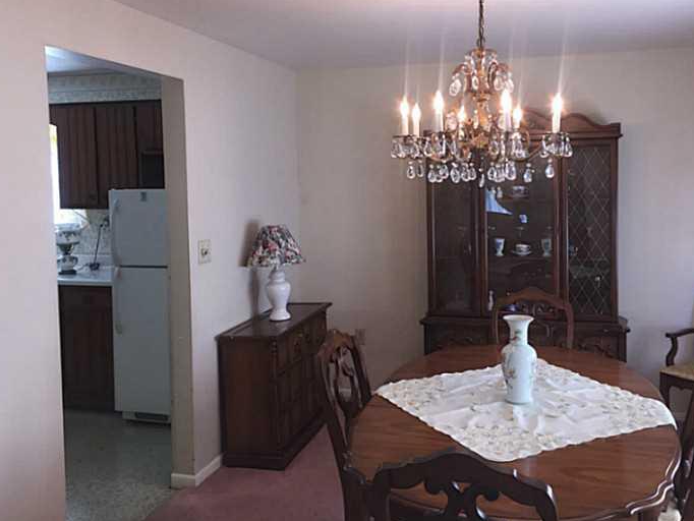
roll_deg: -0.2
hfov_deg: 53.8
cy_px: 219
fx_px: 682
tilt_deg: -3.2
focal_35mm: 34
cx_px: 383
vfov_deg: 41.7
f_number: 2.2
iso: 40
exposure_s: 1/30
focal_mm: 4.15
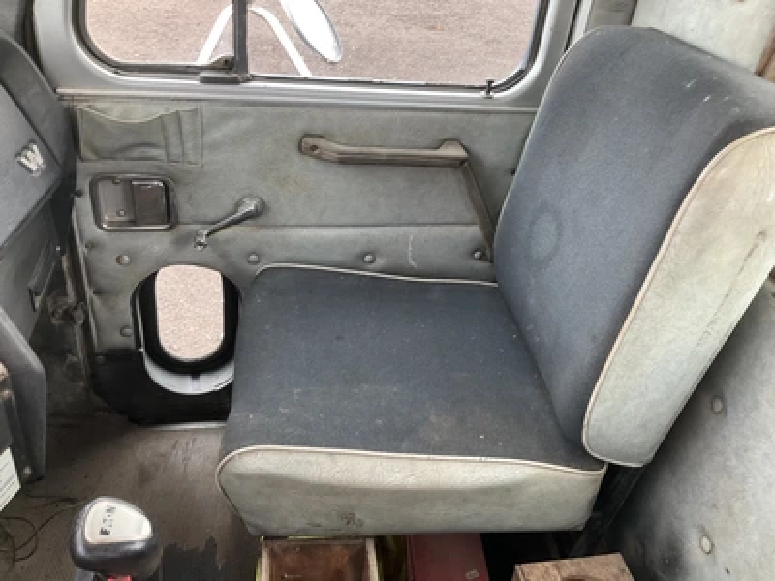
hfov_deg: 61.7
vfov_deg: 48.2
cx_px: 388
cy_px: 290
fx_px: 649
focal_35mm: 29
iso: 64
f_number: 1.8
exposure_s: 1/71
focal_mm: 3
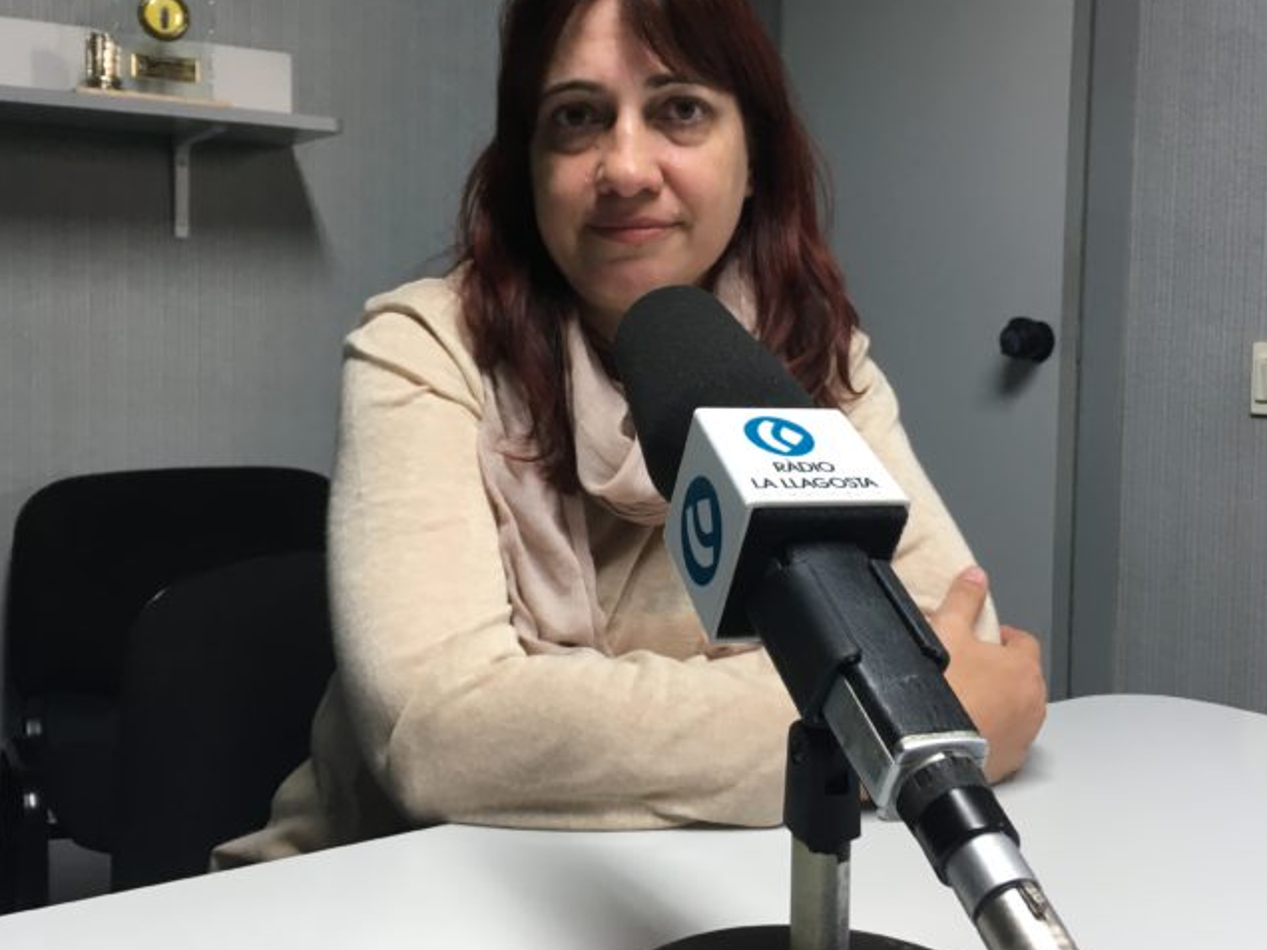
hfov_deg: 52.6
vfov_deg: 40.5
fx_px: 1281
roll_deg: +1.0
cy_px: 388
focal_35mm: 35
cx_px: 649
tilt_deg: -3.7
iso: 80
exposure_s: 1/33
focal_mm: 4.15
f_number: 2.2
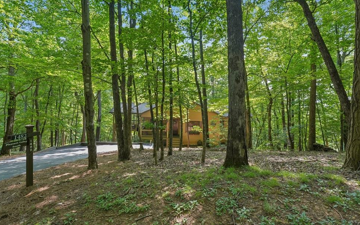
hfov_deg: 101.5
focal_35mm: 15
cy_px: 105
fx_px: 147
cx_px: 179
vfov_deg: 74.7
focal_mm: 14
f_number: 8
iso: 320
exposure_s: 1/50
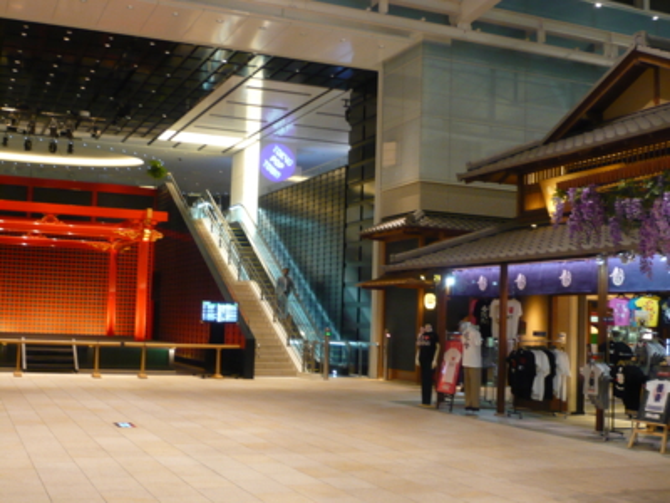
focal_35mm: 45
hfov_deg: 42.1
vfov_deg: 32.2
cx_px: 335
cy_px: 252
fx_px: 871
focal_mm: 7.4
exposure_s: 1/8
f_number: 3.5
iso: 200
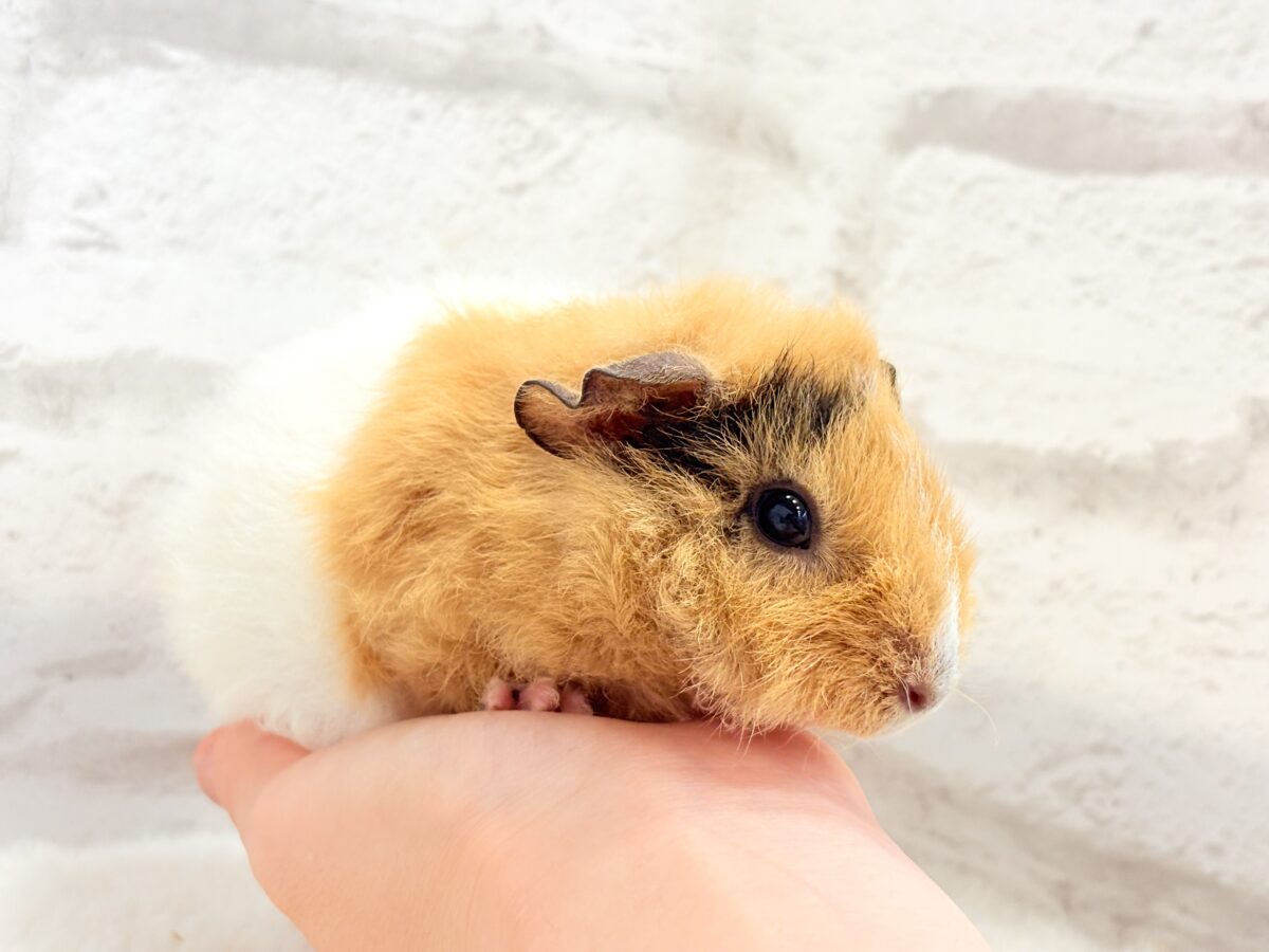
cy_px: 476
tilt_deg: -6.0
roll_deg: -6.2
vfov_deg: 28.0
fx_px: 1906
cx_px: 634
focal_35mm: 52
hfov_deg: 36.8
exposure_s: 1/100
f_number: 1.6
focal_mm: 5.96
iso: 80
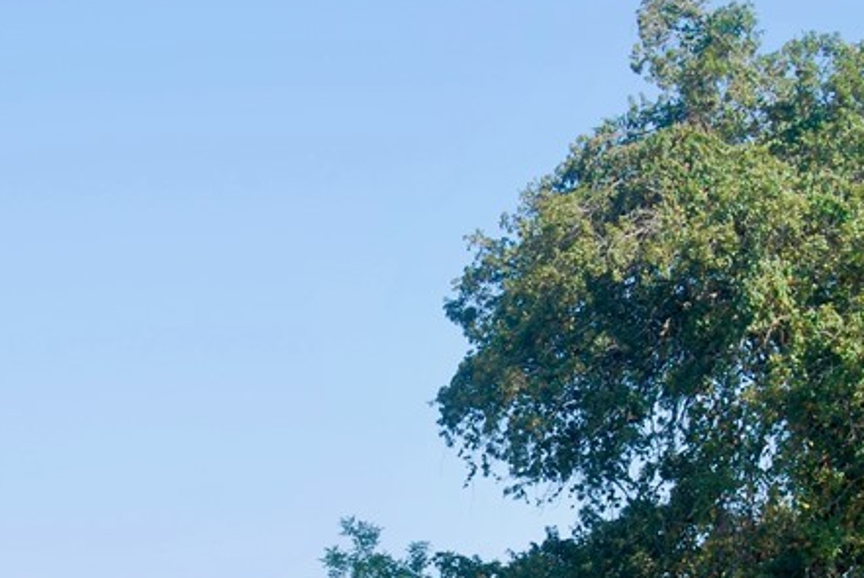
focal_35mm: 162
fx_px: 3892
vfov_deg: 8.5
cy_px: 529
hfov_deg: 12.7
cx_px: 456
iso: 100
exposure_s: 1/200
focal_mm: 44
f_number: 6.3
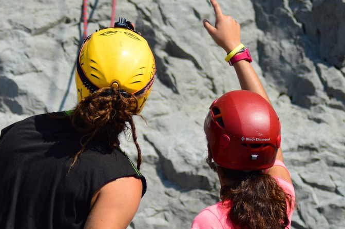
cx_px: 165
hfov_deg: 12.8
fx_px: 1532
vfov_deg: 8.6
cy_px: 131
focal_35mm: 160
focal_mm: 70
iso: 200
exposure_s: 1/2000
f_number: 4
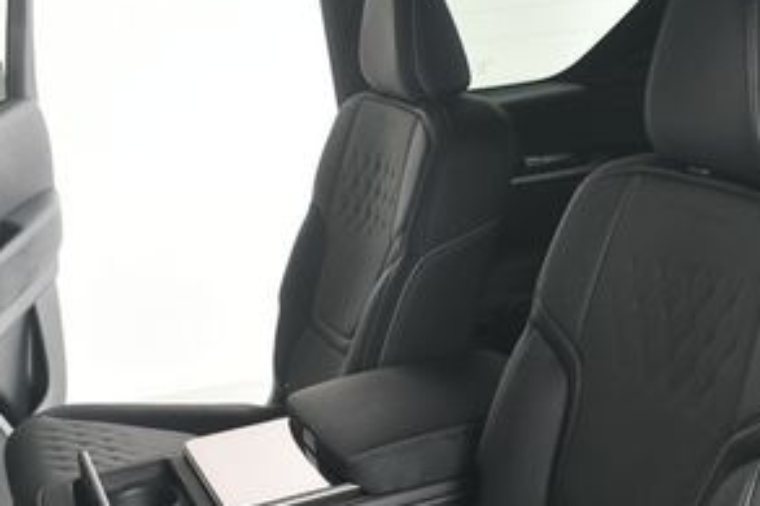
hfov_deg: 33.7
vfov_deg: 22.6
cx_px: 488
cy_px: 415
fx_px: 1245
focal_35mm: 59
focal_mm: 18
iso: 100
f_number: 4
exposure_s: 1/160
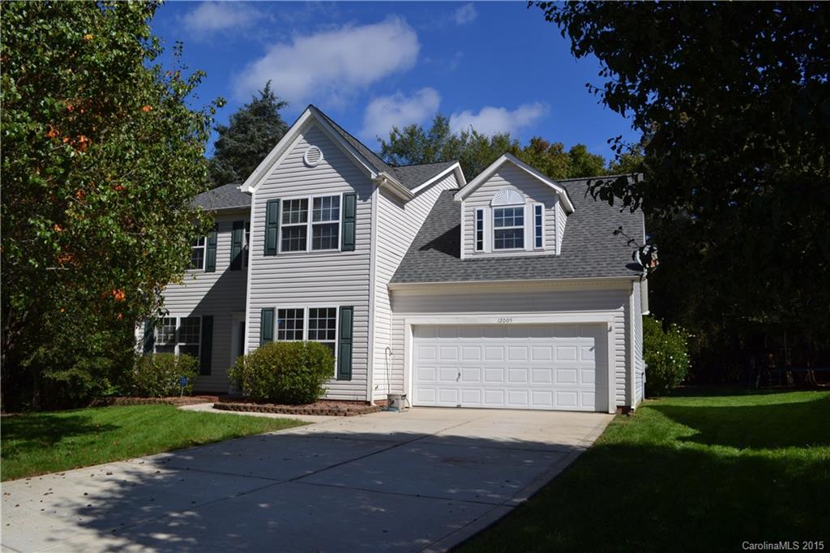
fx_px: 622
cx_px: 415
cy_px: 276
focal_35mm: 27
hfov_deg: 67.4
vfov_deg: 47.9
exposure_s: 1/250
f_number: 8
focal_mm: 18
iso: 100
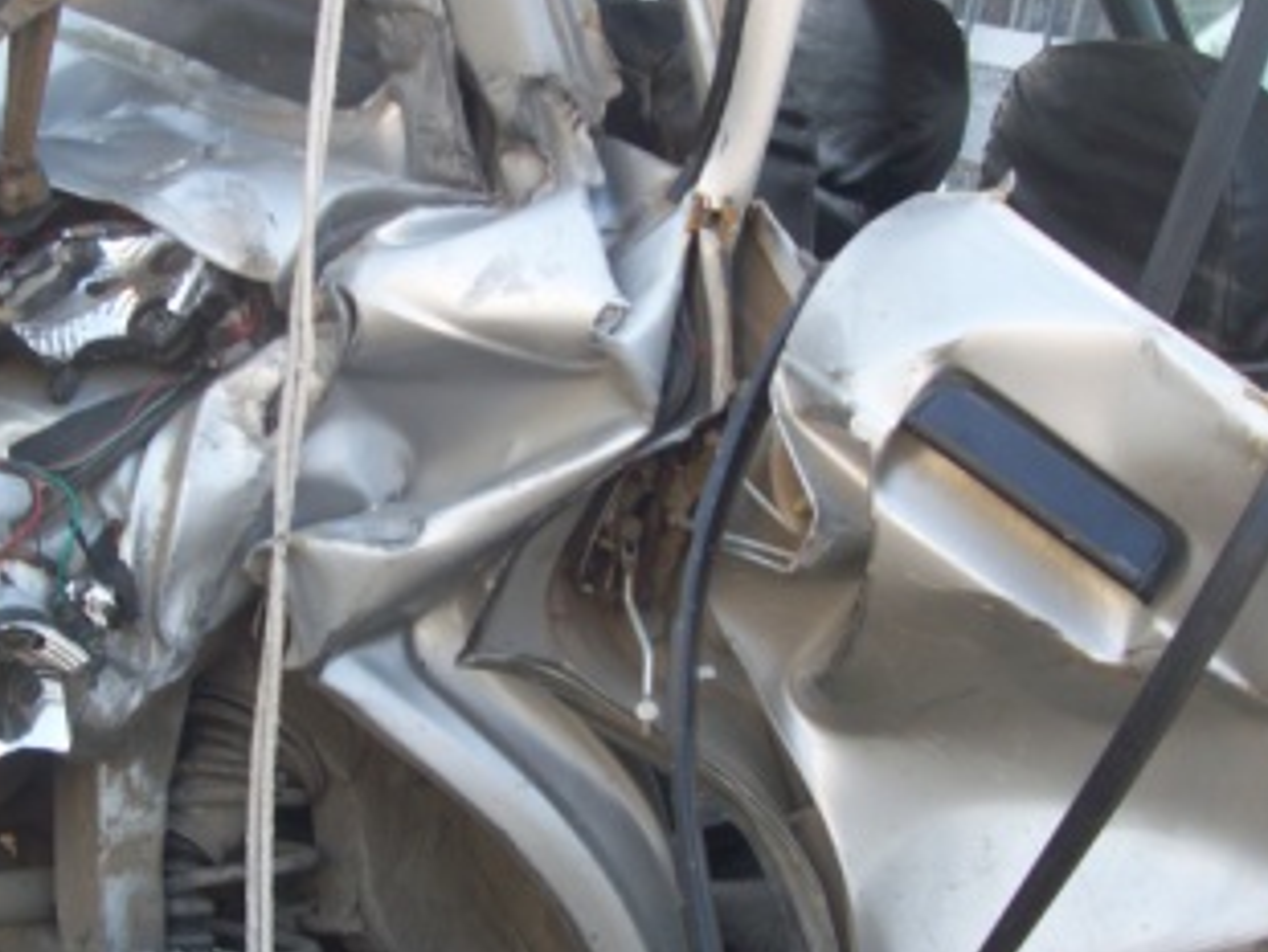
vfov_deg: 28.1
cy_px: 470
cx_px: 474
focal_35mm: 52
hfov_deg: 36.6
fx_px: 1906
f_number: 2.7
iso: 80
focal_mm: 6
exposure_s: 1/73.5
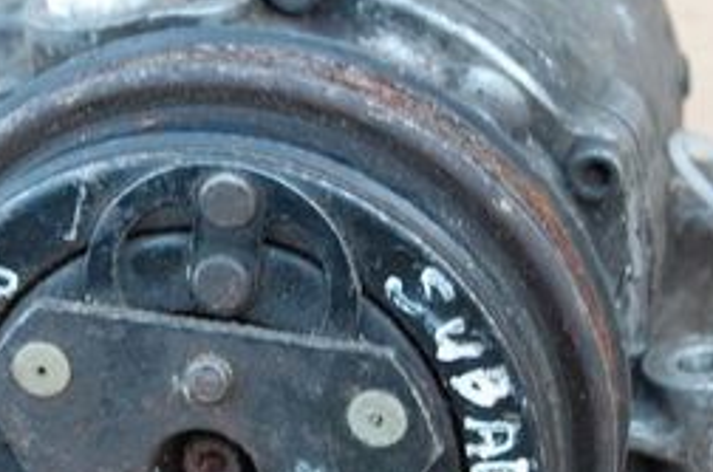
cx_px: 255
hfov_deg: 9.8
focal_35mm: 209
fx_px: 4137
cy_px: 252
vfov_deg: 6.5
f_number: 5.6
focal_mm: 55
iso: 560
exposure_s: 1/30
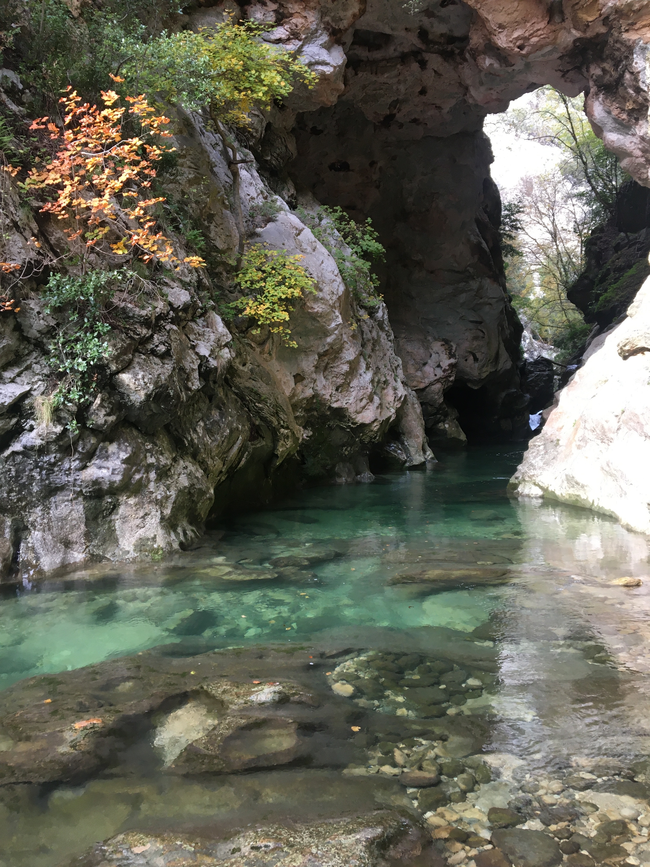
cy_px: 434
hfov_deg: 48.2
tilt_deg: -2.0
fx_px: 726
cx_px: 325
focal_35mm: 29
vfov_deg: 61.7
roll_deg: +0.2
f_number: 2.2
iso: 32
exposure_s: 1/33
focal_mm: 4.15
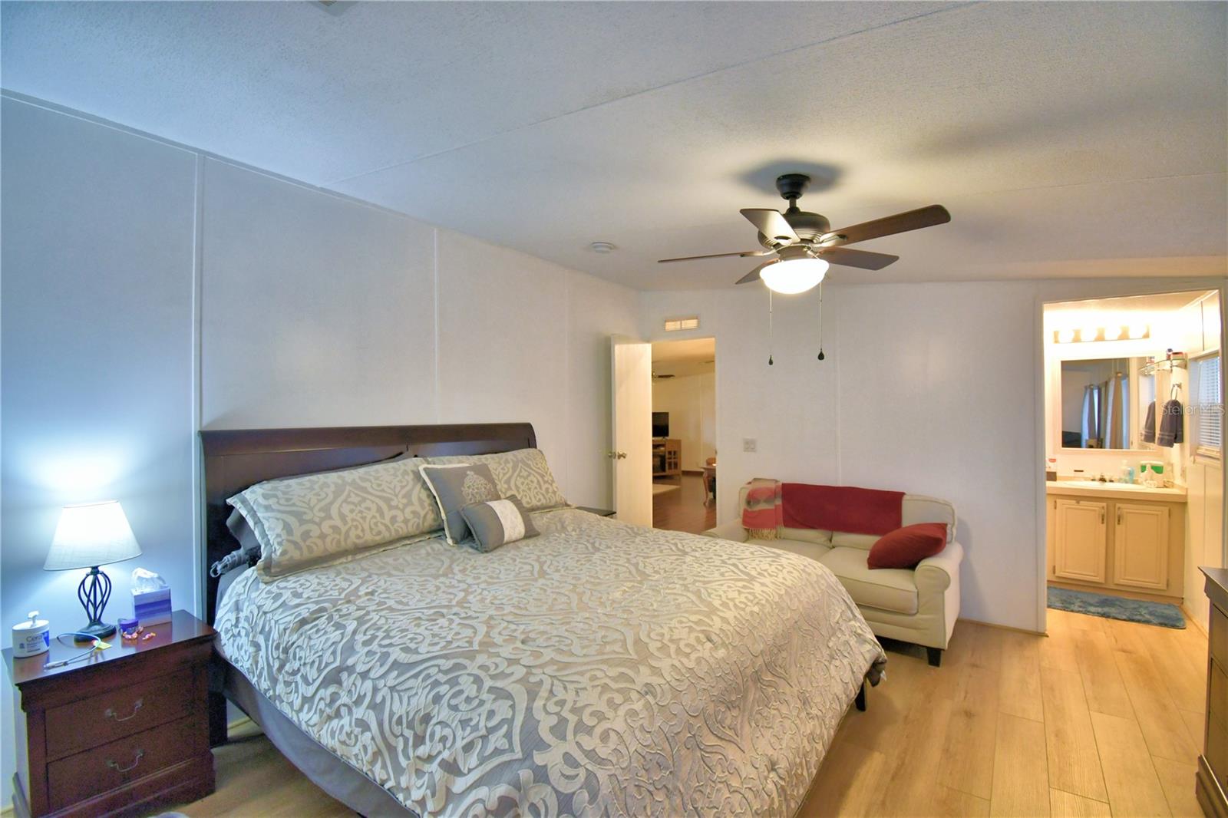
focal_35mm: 15
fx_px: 512
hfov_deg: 100.4
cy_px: 409
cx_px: 614
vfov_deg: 77.3
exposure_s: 1/30
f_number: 4.5
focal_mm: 10
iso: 800
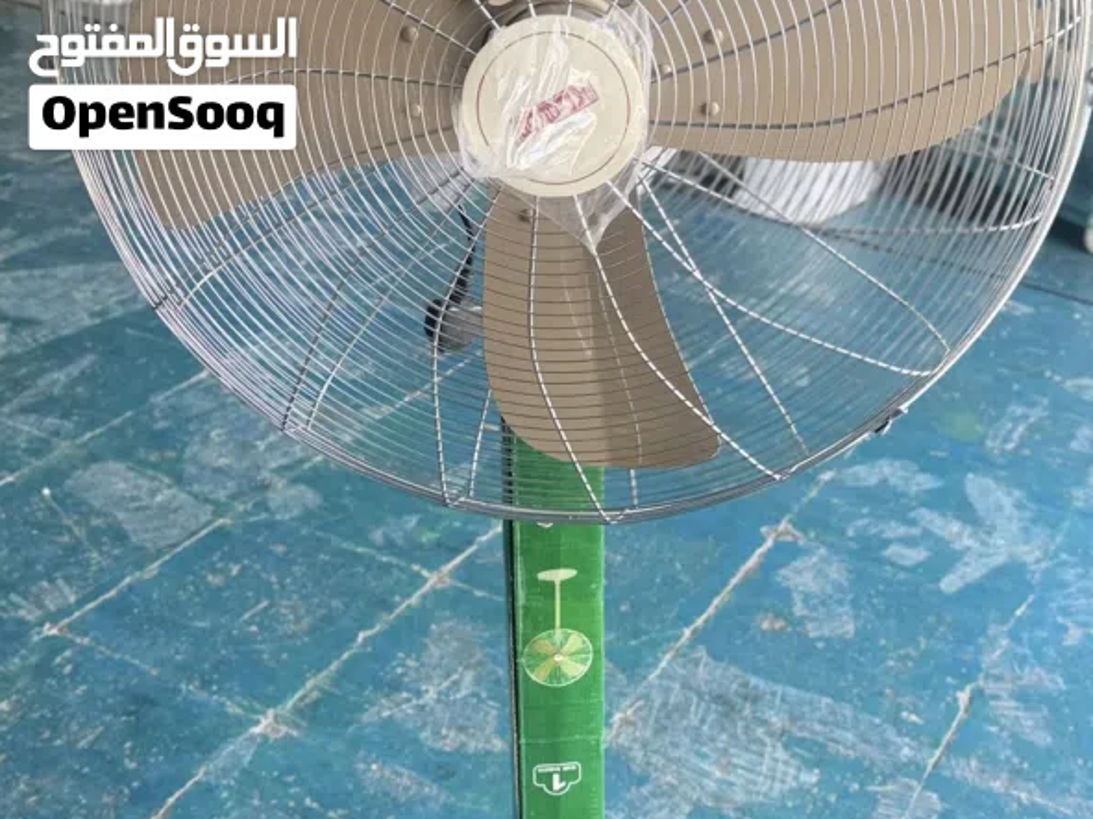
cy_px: 416
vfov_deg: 53.0
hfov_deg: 67.3
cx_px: 575
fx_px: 821
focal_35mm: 26
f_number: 1.78
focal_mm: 6.76
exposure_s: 1/100
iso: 64
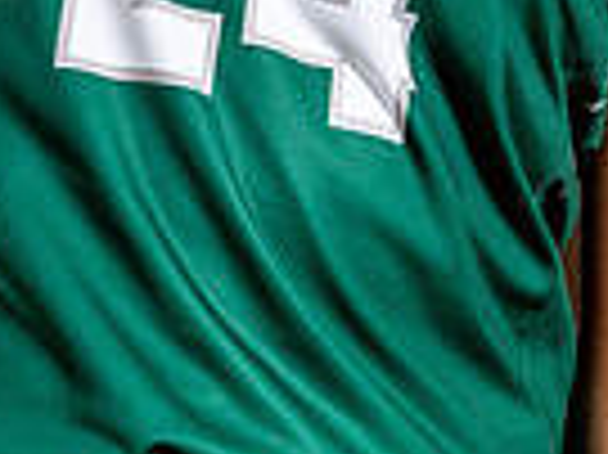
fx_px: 2983
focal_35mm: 170
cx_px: 146
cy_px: -548
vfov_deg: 8.2
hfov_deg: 11.6
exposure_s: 1/125
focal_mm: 53
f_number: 8
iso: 125
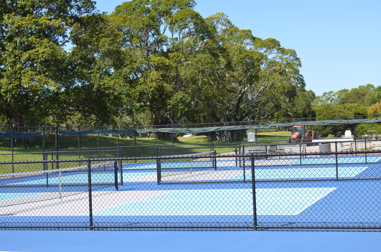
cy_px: 126
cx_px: 190
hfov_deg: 32.0
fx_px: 665
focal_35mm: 63
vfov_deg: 21.5
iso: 100
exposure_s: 1/200
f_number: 8
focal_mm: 42
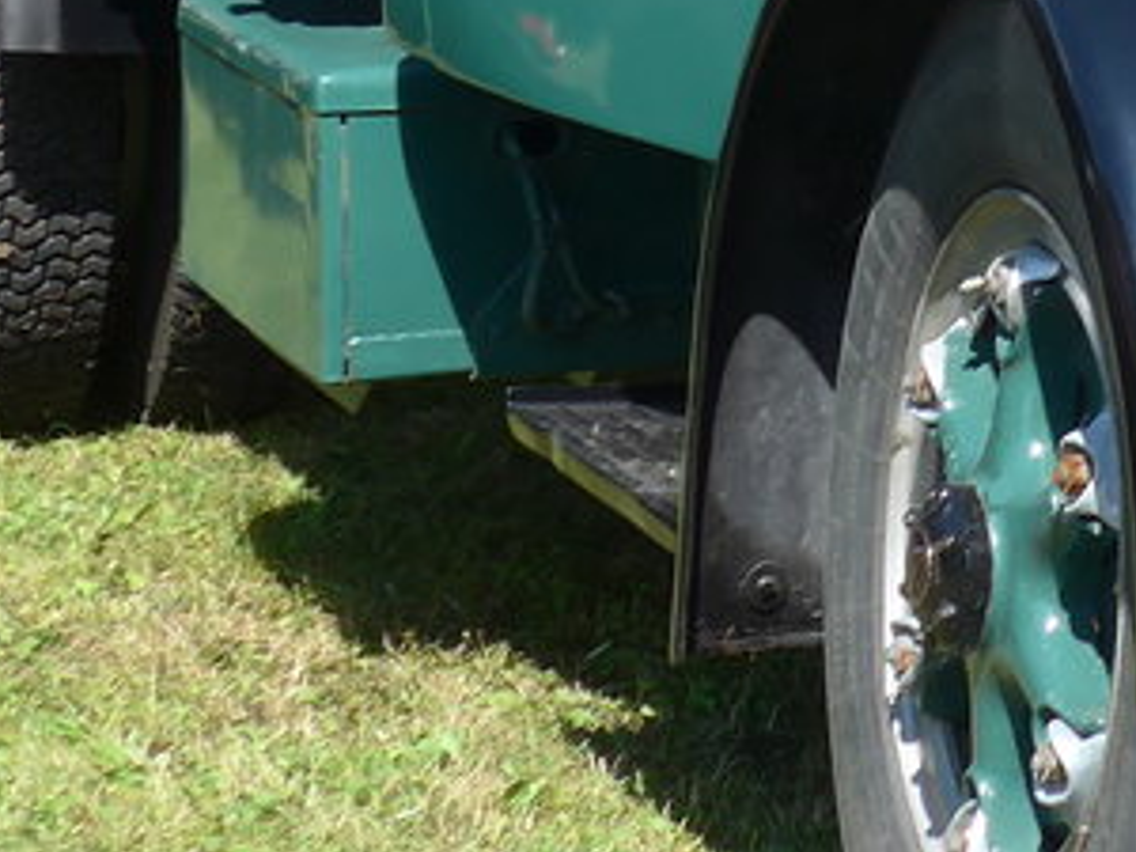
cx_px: 1674
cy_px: -167
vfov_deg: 7.1
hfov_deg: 9.3
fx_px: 6826
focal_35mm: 208
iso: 80
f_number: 3.3
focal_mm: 10.7
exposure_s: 1/640
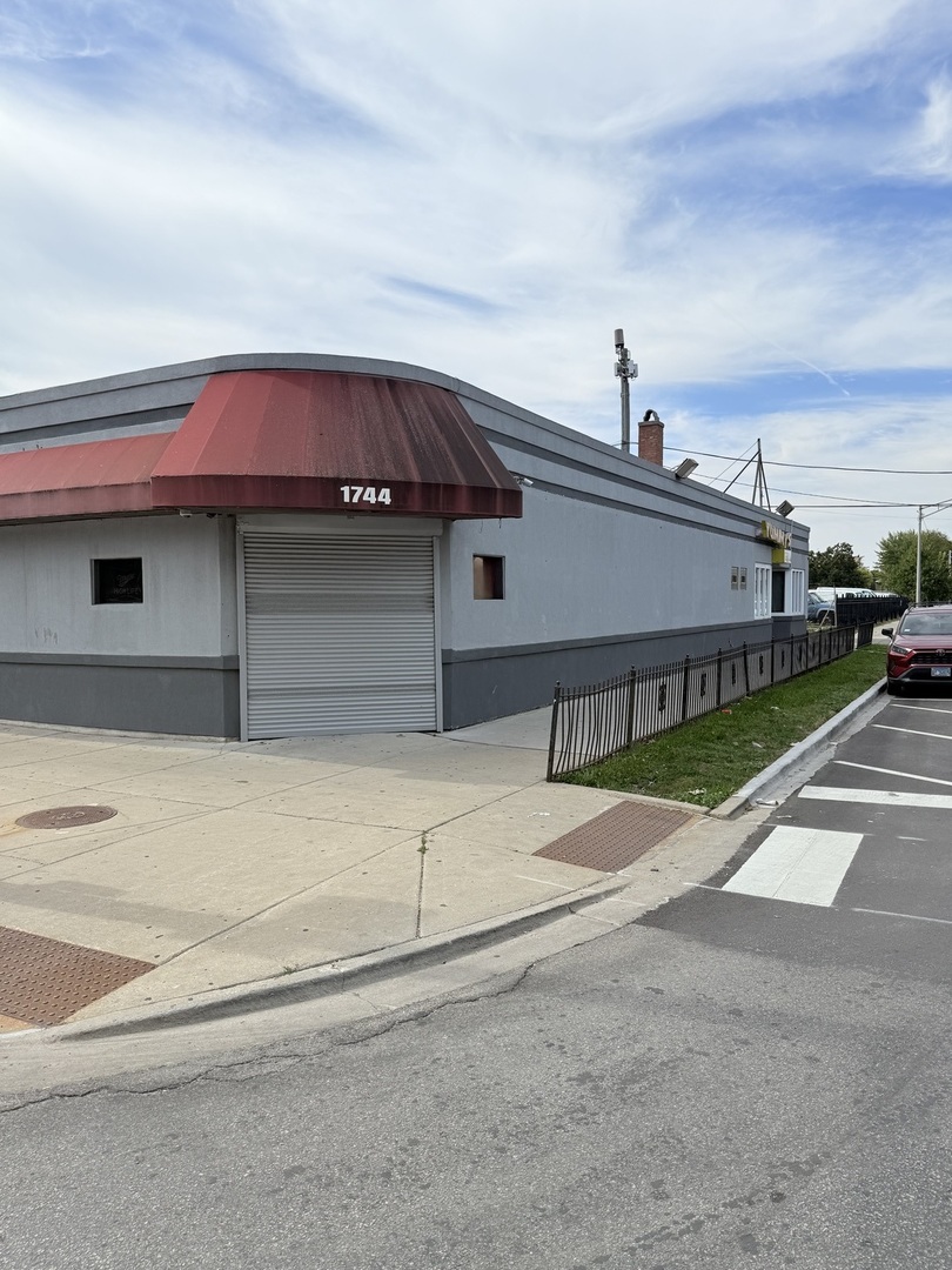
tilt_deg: -0.8
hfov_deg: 56.8
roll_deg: +0.8
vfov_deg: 71.6
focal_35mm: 24
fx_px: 880
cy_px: 635
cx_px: 476
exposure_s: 1/7353
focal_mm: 6.76
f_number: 1.78
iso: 80
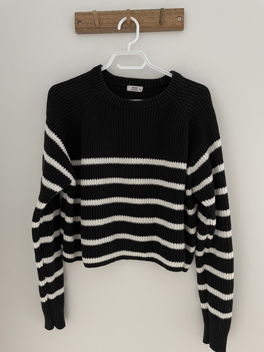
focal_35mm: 26
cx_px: 132
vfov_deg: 67.3
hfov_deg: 53.1
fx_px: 264
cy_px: 176
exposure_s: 1/30
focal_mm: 4.2
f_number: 1.6
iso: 800
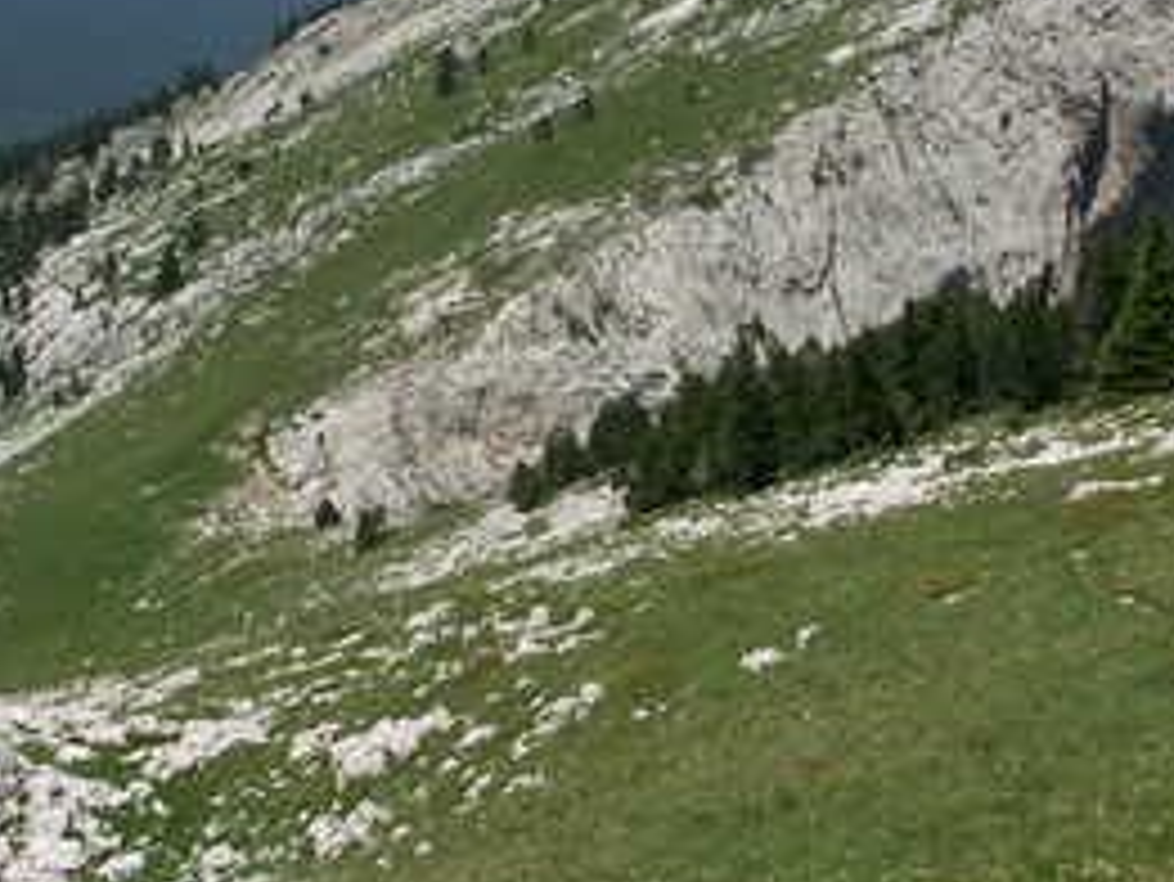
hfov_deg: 28.1
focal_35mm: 69
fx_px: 2341
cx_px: 684
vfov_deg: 21.1
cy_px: 220
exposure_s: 1/400
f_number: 7.1
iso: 64
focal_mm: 7.77
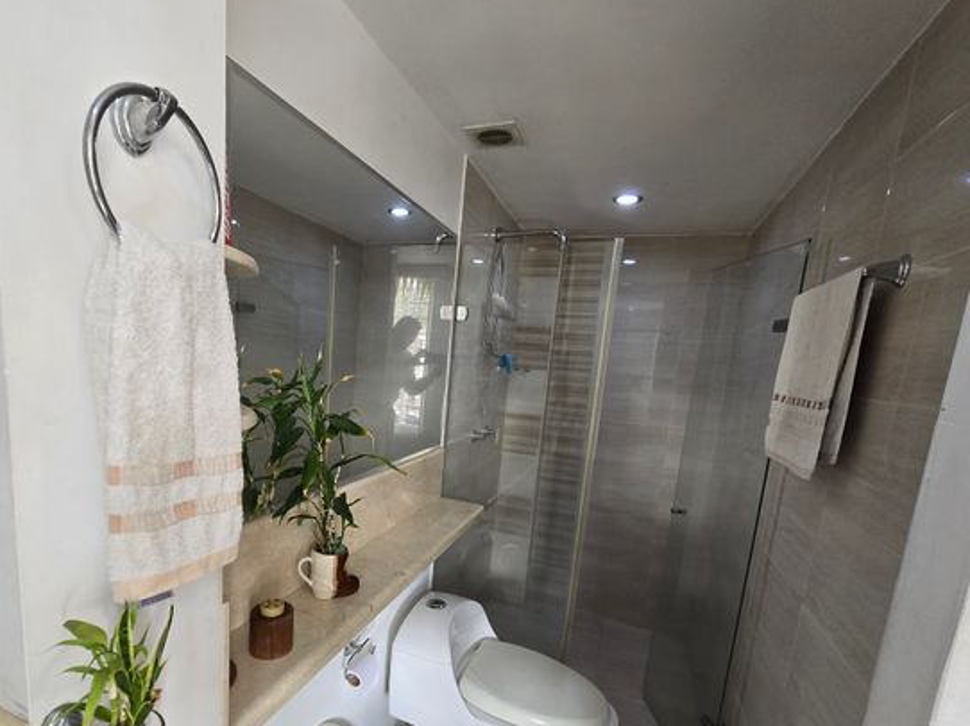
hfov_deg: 94.0
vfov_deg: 77.3
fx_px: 448
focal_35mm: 16
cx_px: 421
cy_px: 429
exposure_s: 1/60
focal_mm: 2.2
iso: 200
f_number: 2.2
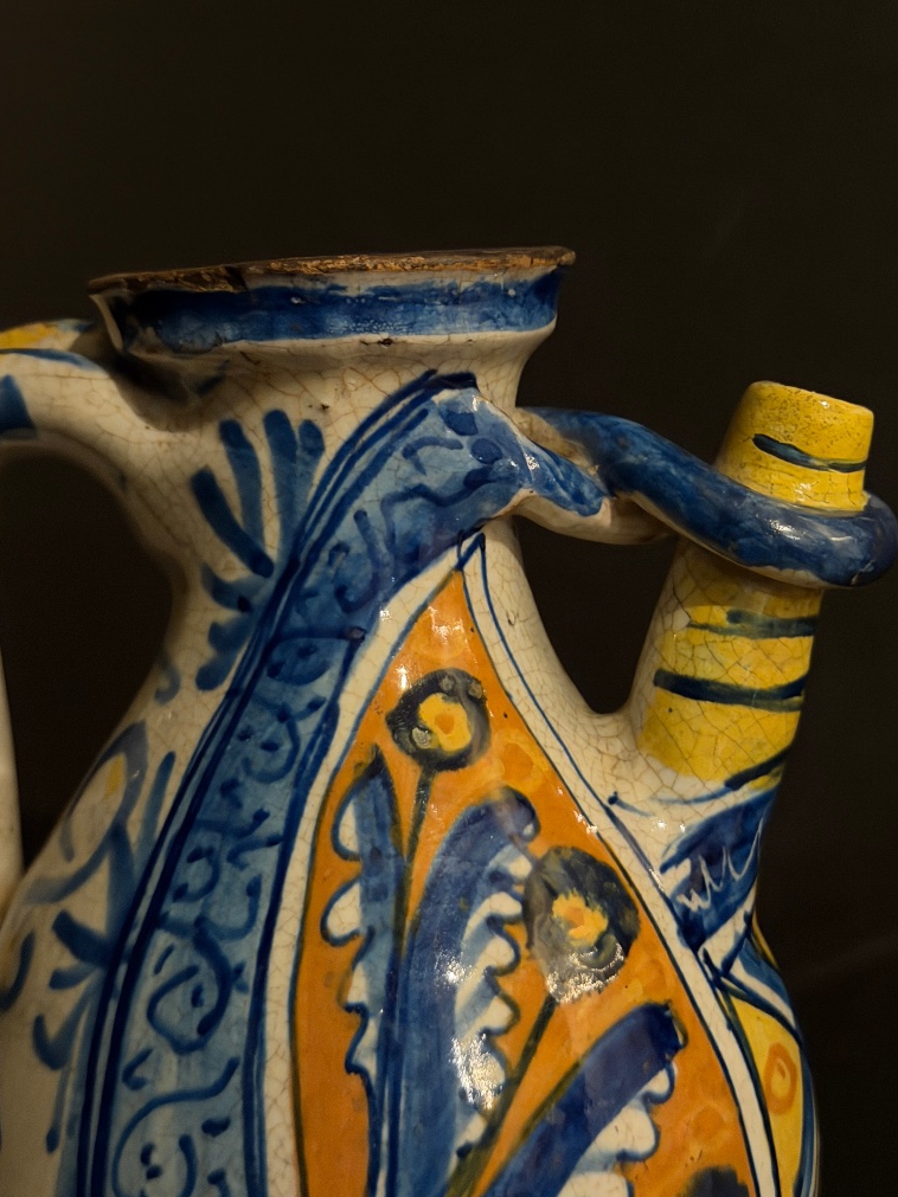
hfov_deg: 25.6
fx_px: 1972
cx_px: 528
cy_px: 532
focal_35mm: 57
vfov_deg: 33.8
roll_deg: -0.8
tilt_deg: -10.2
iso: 800
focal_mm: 6.76
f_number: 1.78
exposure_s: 1/20
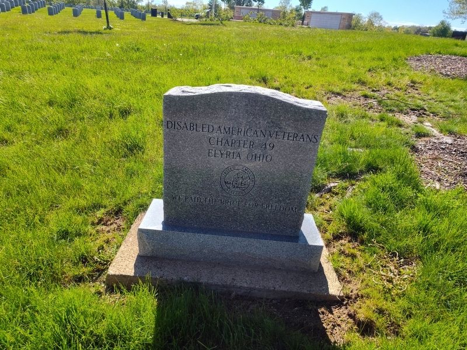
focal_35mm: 23
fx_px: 310
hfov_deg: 73.9
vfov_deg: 58.9
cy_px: 175
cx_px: 234
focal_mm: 5.56
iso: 100
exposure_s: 1/1173
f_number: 1.8
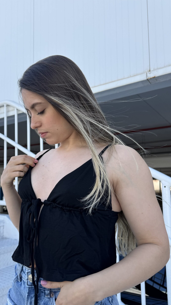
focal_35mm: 28
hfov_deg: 40.8
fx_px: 226
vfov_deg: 67.8
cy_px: 162
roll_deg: +0.9
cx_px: 52
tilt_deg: +4.0
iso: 80
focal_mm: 6.76
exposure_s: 1/980
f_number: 1.78
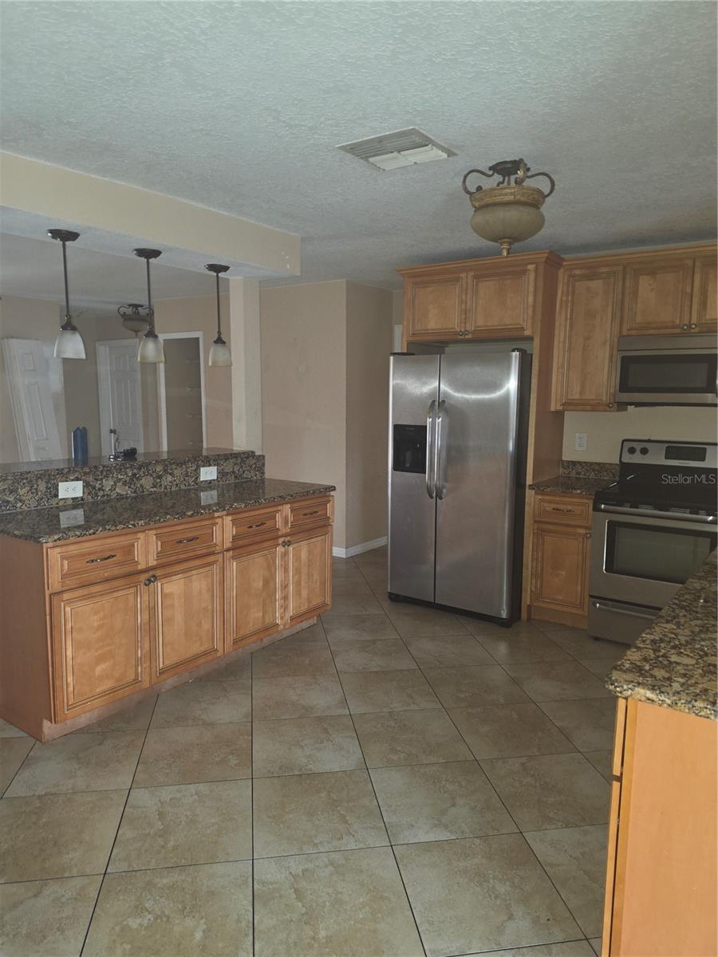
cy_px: 478
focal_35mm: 23
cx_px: 359
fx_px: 636
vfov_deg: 73.9
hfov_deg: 58.9
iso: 125
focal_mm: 6.5
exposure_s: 1/12
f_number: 1.4
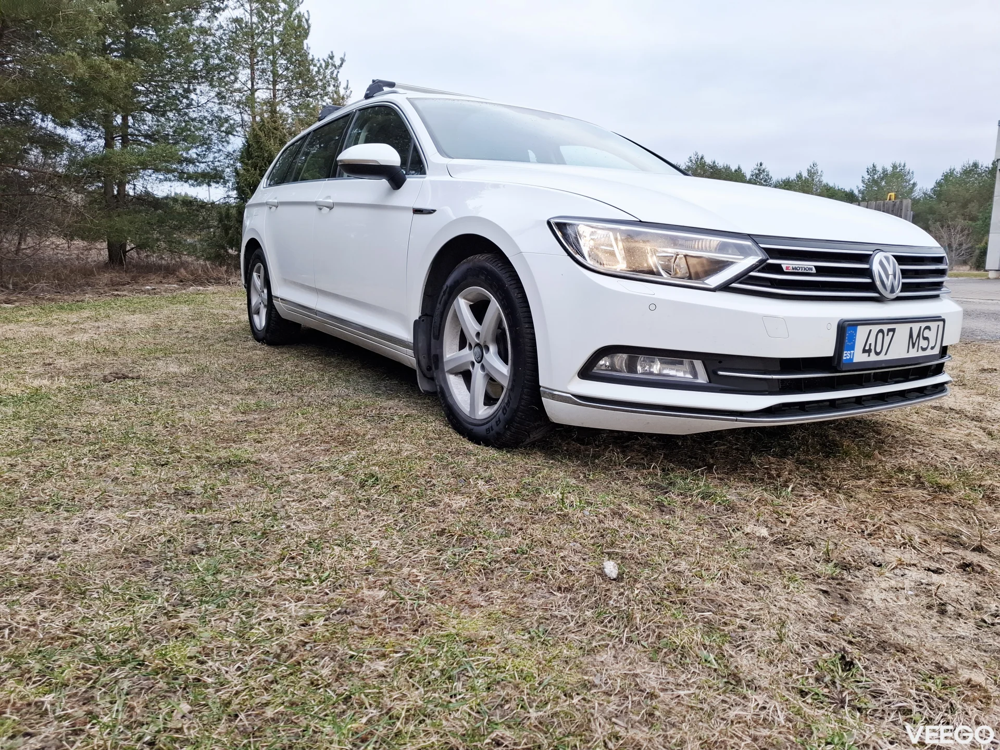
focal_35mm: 23
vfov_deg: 58.9
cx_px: 500
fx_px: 664
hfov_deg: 73.9
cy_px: 375
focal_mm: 5.54
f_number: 1.8
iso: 50
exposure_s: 1/132
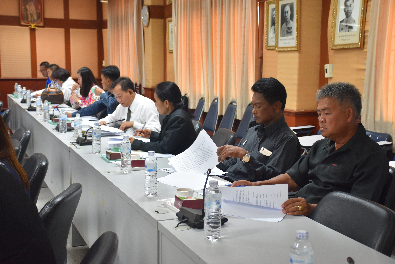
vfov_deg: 25.8
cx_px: 198
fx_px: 576
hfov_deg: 37.9
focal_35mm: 52
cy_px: 132
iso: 900
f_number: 4.2
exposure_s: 1/60
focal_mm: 35
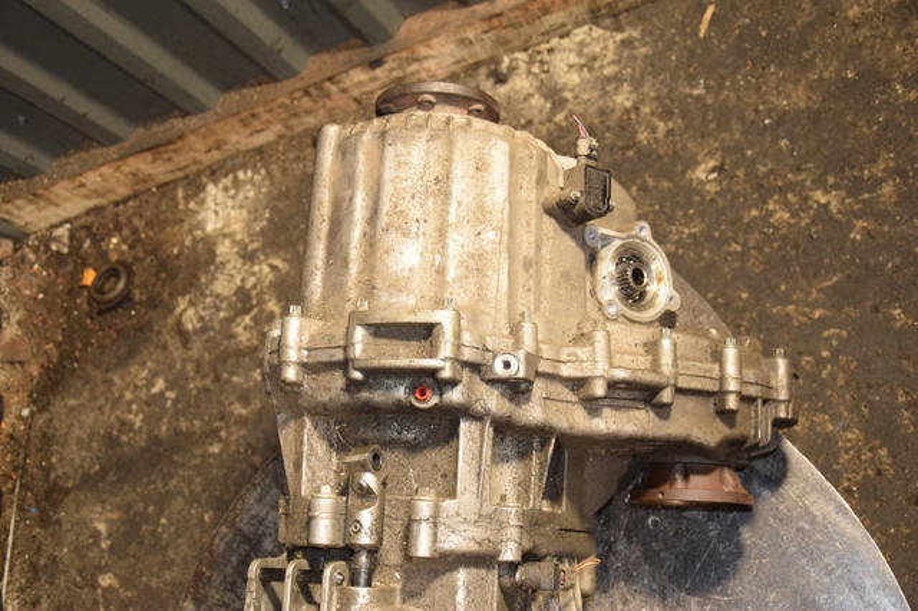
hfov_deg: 43.6
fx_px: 1147
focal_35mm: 45
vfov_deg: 29.8
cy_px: 306
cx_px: 459
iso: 800
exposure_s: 1/80
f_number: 5
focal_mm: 30
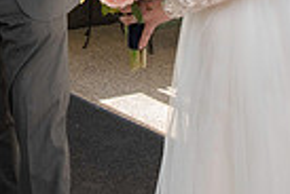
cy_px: -192
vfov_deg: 9.6
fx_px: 1082
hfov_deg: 15.1
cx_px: 19
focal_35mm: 134
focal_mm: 26
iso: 640
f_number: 4.5
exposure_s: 1/200
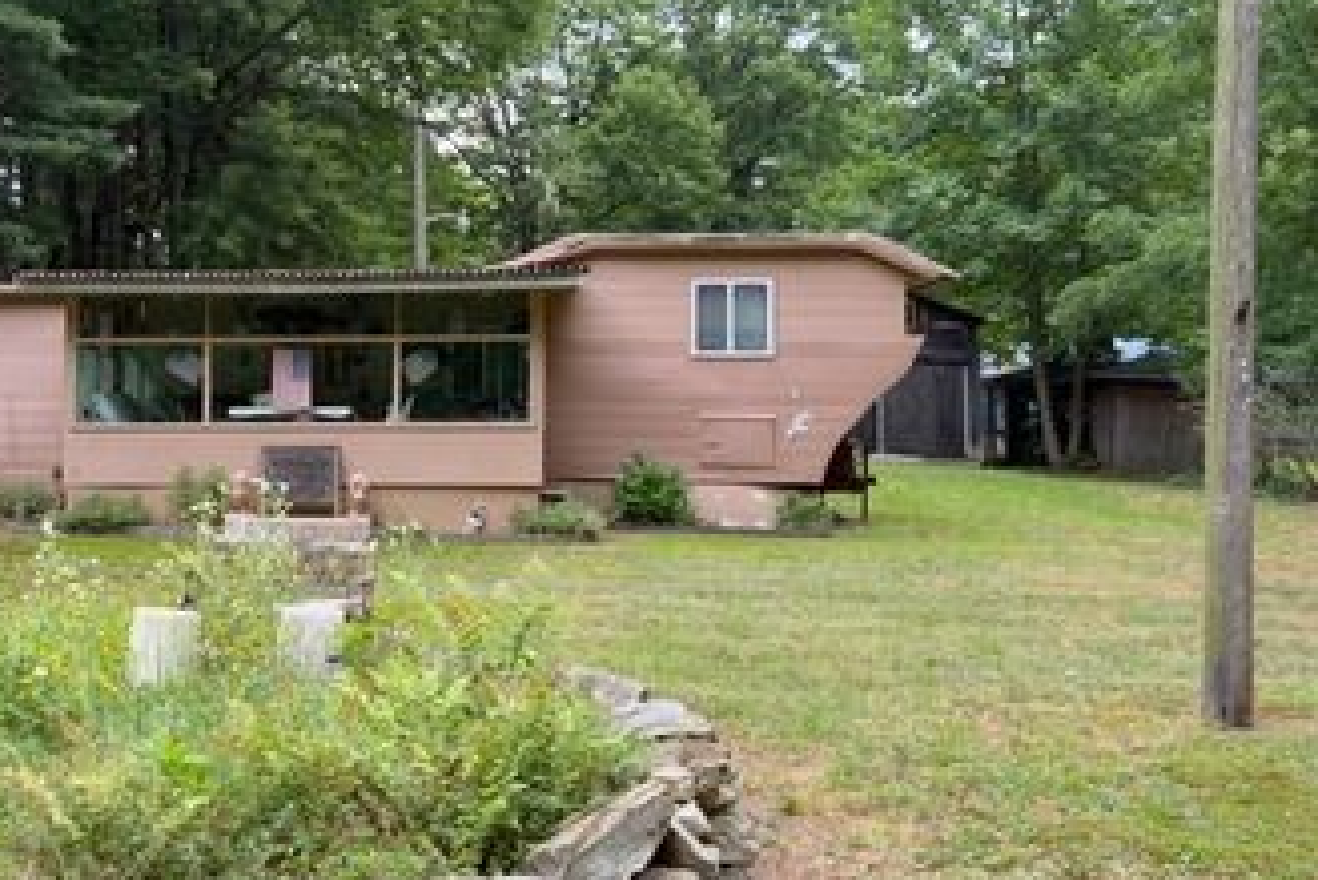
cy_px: 380
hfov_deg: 49.4
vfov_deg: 35.0
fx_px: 1392
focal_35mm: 38
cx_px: 398
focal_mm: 6.76
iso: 100
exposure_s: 1/496
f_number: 1.78
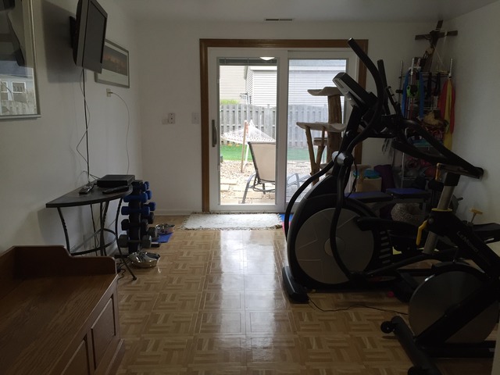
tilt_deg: -11.8
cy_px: 188
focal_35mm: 29
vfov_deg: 48.2
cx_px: 250
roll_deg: -0.7
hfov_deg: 61.7
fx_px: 419
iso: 40
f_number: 2.2
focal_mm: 4.15
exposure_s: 1/30
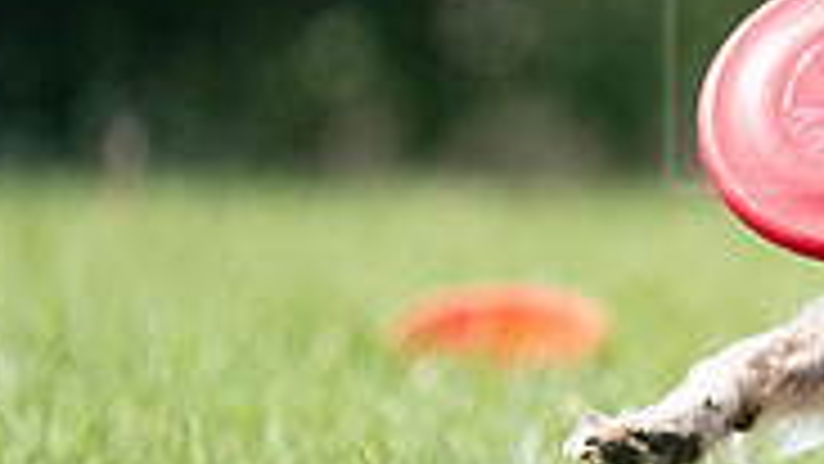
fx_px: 38373
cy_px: 124
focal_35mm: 1756
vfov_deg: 0.7
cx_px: 1094
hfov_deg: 1.2
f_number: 6.3
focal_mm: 529
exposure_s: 1/4000
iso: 2000
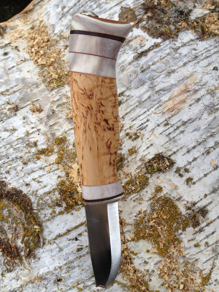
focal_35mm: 35
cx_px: 110
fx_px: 295
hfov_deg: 40.7
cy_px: 146
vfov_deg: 52.6
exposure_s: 1/249
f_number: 2.4
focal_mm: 4.28
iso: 64
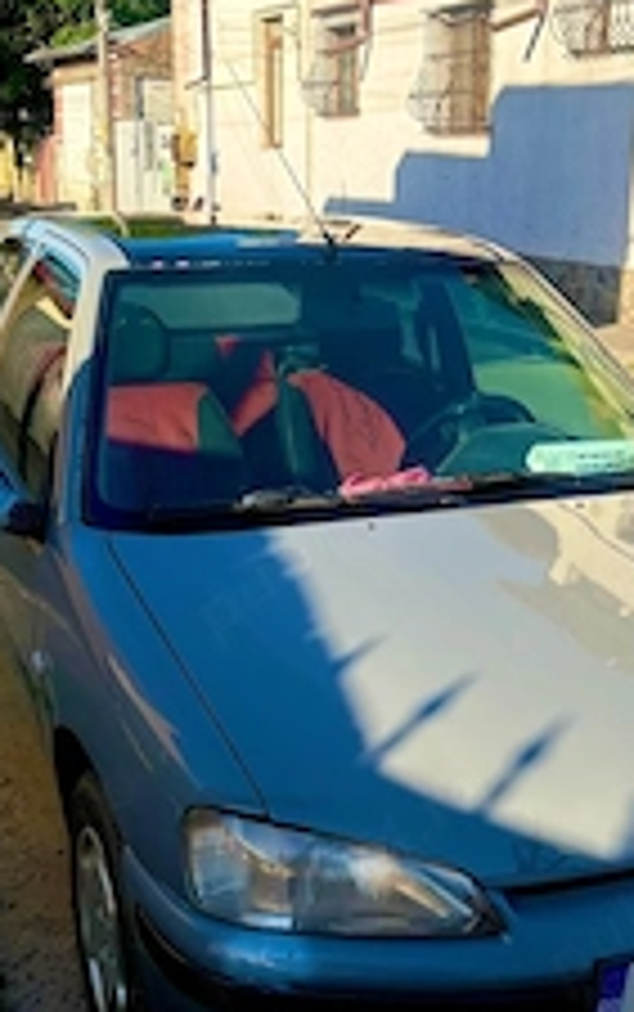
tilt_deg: -17.0
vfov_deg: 40.9
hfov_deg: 26.2
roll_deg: -2.7
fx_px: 1352
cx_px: 432
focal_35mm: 49
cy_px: 580
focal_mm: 5.96
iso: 50
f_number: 1.6
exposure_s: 1/2075
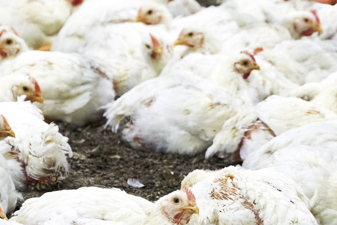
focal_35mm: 282
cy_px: 156
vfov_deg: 4.9
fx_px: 2640
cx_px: 183
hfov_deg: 7.3
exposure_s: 1/125
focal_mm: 75
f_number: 3.2
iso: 3200
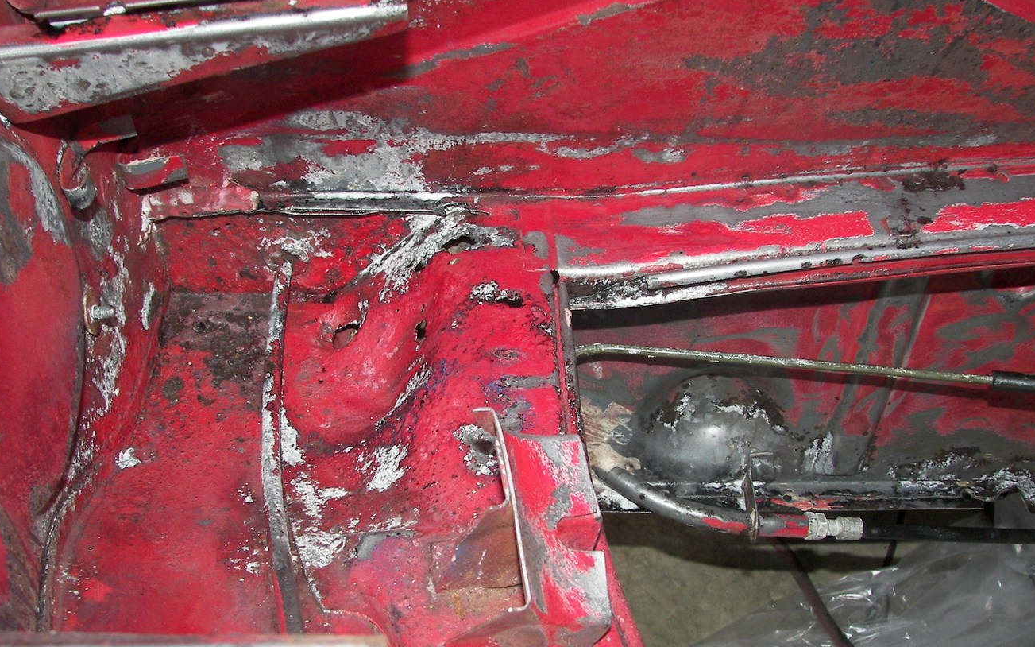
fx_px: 1156
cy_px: 378
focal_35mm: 41
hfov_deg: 48.2
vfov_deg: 31.2
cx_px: 494
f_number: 2.8
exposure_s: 1/30
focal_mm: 6
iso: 100
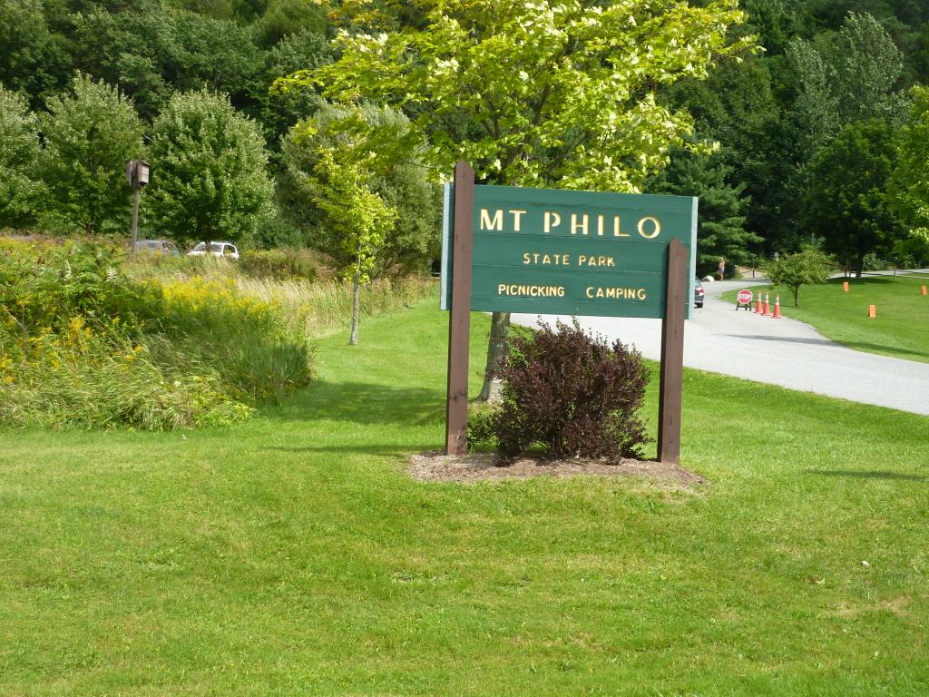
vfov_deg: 30.3
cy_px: 348
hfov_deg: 39.7
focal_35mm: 48
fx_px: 1288
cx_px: 464
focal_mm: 7.9
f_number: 4
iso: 80
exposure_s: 1/400
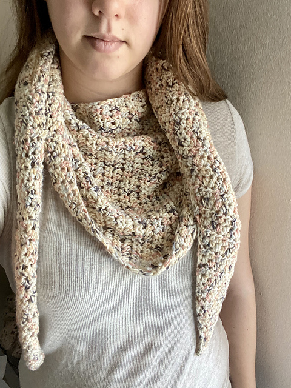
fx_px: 336
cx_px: 146
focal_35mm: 30
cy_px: 194
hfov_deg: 46.8
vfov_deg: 60.0
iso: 250
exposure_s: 1/60
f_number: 2.2
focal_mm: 2.71
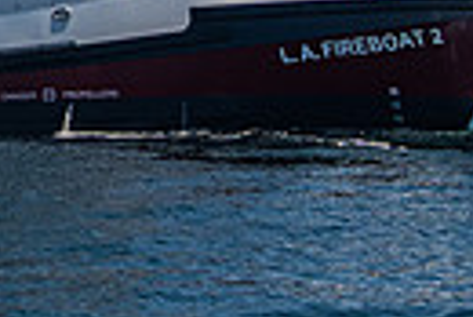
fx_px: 2736
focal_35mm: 208
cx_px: -288
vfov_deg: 6.4
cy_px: -345
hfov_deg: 9.5
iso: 320
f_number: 8
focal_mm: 38
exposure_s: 1/1600
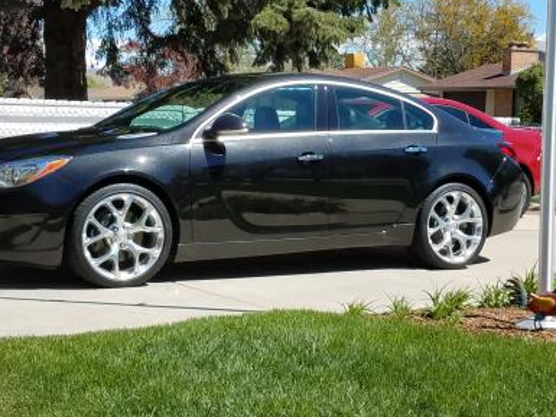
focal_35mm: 34
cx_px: 260
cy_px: 182
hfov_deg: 53.9
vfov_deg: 41.7
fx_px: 546
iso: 40
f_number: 1.7
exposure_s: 1/2048
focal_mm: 4.2
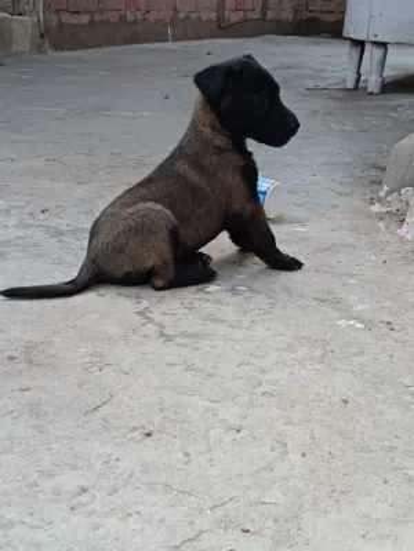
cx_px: 207
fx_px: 957
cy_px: 276
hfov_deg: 24.4
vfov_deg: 32.2
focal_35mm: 60
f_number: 1.75
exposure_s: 1/100
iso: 225
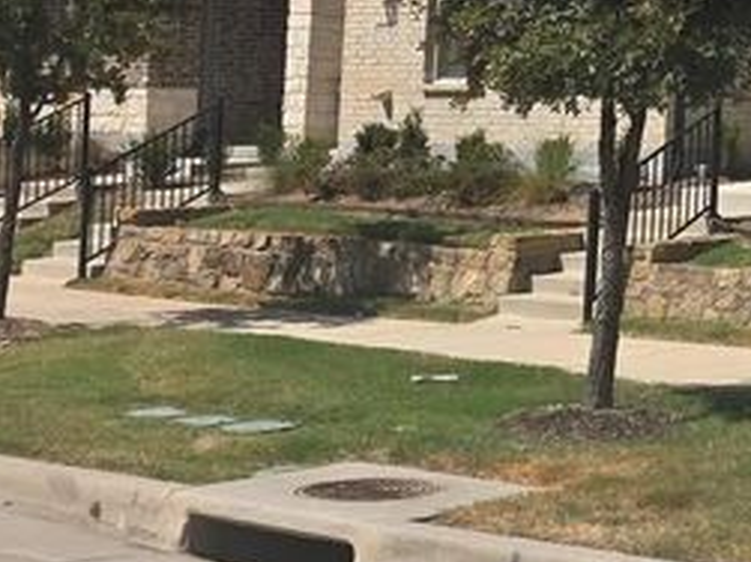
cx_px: 1239
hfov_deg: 17.8
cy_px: -3
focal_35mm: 94
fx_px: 2038
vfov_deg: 15.4
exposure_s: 1/7944
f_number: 1.7
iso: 80
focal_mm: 6.25
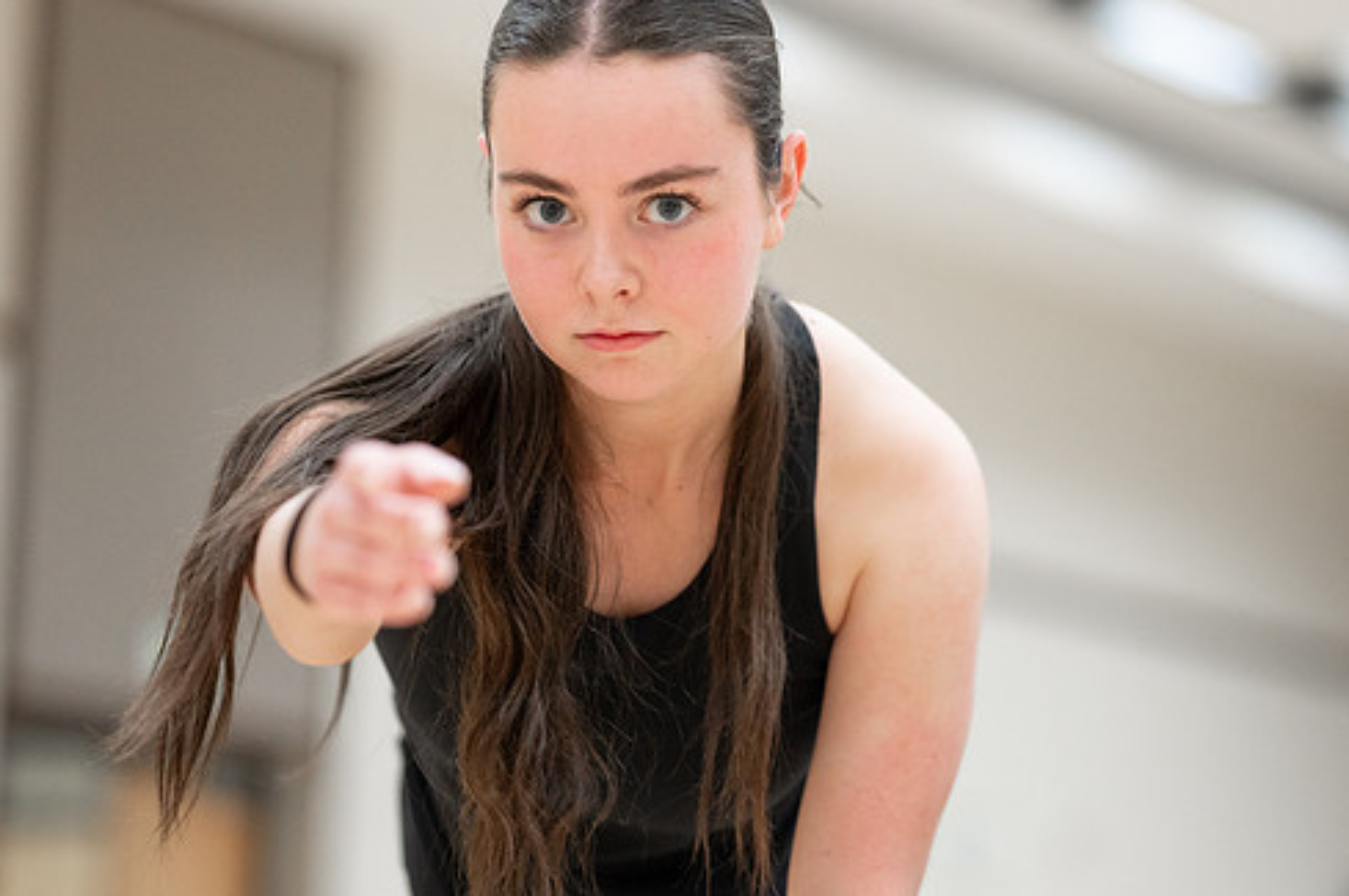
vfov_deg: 11.5
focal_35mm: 119
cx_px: 728
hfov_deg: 17.2
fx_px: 4455
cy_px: 409
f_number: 1.8
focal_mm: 85
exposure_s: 1/800
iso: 1600
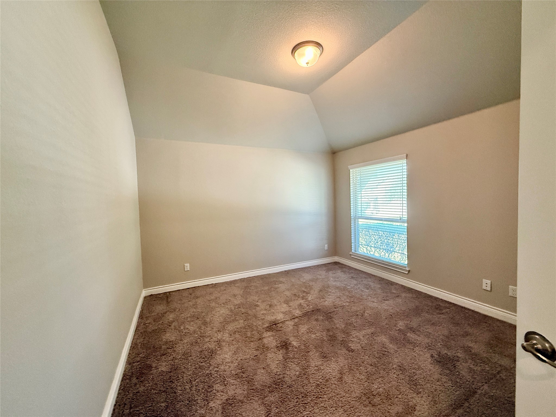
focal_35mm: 14
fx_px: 225
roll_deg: +1.2
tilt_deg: -2.0
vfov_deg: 85.7
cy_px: 208
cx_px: 278
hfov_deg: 102.1
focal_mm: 2.22
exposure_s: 1/120
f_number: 2.2
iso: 400
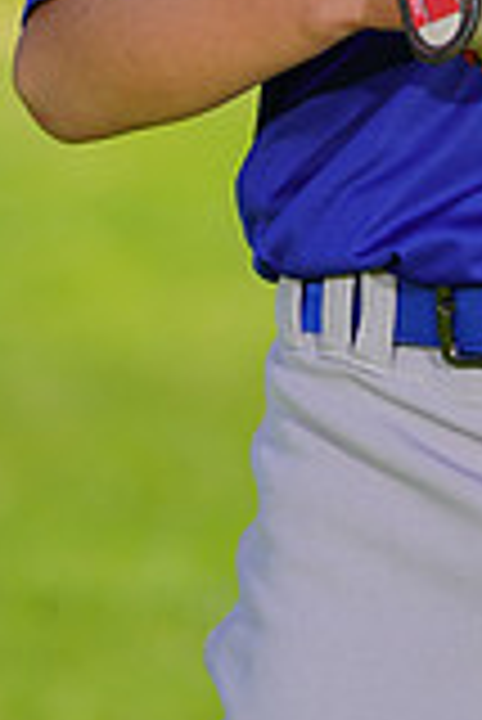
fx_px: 18135
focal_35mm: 905
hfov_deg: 1.5
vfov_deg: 2.3
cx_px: 570
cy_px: -495
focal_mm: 250
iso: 100
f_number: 8
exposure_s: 1/250
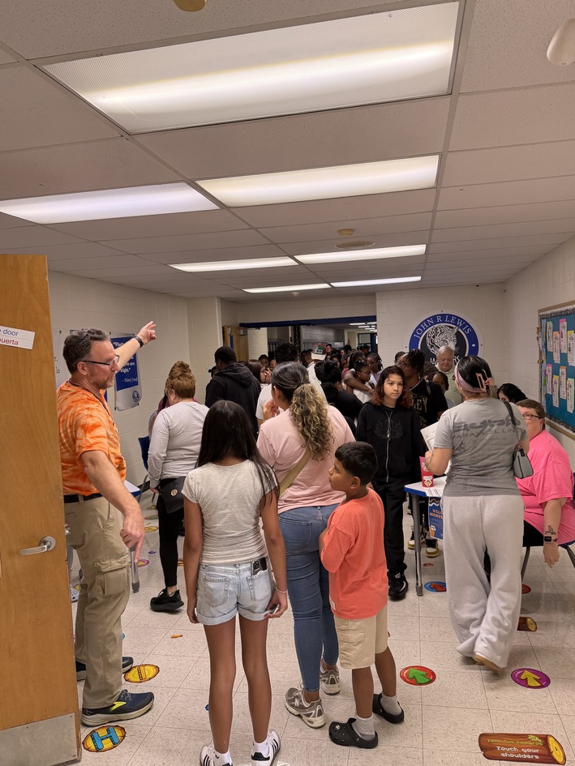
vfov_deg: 67.3
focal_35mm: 26
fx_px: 576
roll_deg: +1.4
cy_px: 391
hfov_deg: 53.1
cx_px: 301
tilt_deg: -3.9
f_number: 1.78
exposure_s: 1/183
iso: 200
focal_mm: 6.76
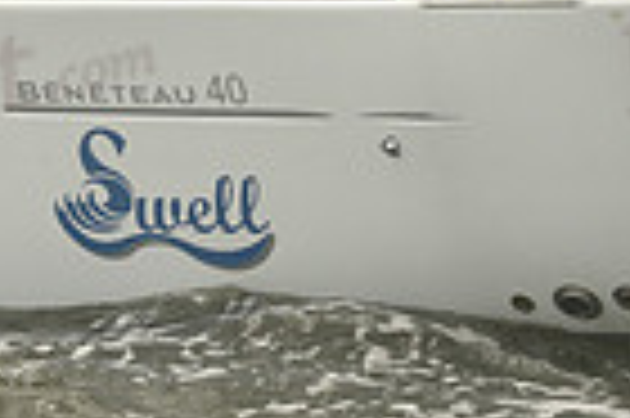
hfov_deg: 7.1
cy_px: -173
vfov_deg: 4.7
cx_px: 392
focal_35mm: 291
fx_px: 5087
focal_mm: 70
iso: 250
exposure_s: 1/800
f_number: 7.1
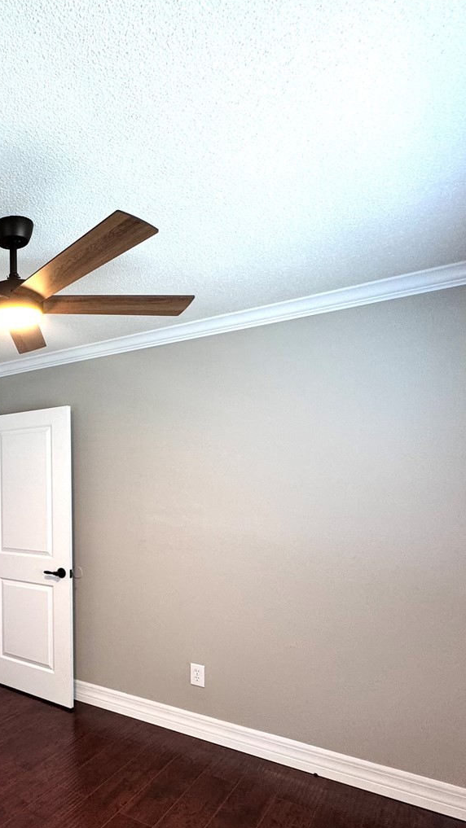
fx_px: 527
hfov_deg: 39.7
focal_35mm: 24
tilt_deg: +0.0
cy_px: 485
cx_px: -36
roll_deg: +0.5
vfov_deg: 75.7
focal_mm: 2.22
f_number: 2.2
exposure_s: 1/62
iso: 125
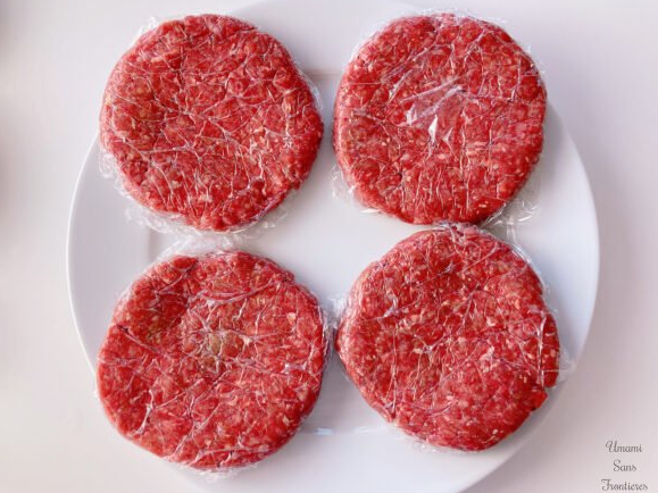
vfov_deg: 48.2
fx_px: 551
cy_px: 245
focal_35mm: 29
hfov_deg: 61.7
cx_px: 318
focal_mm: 3.99
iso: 64
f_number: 1.8
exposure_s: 1/100
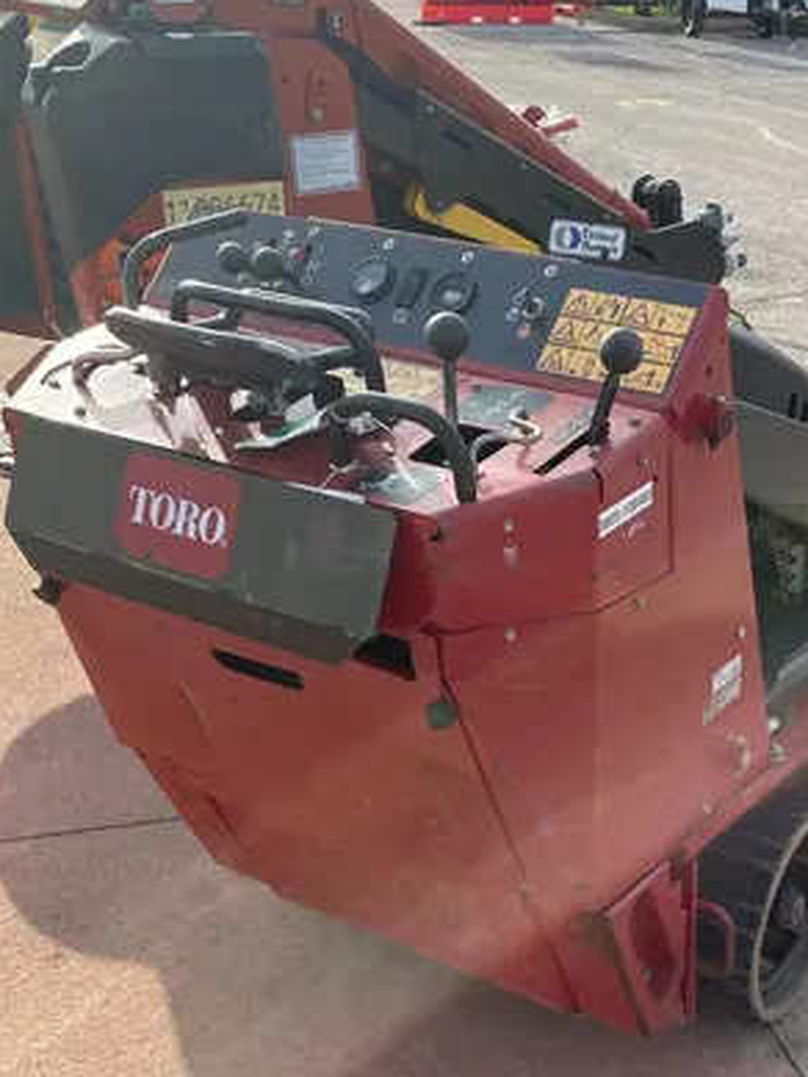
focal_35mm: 49
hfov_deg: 29.2
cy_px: 766
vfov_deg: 38.2
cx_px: 623
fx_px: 1524
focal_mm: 4.2
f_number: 1.6
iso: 50
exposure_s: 1/1383
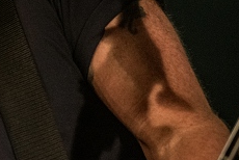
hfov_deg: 3.3
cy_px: -64
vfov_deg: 2.2
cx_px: -11
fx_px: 4155
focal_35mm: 625
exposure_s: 1/100
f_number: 4.5
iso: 3200
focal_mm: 200
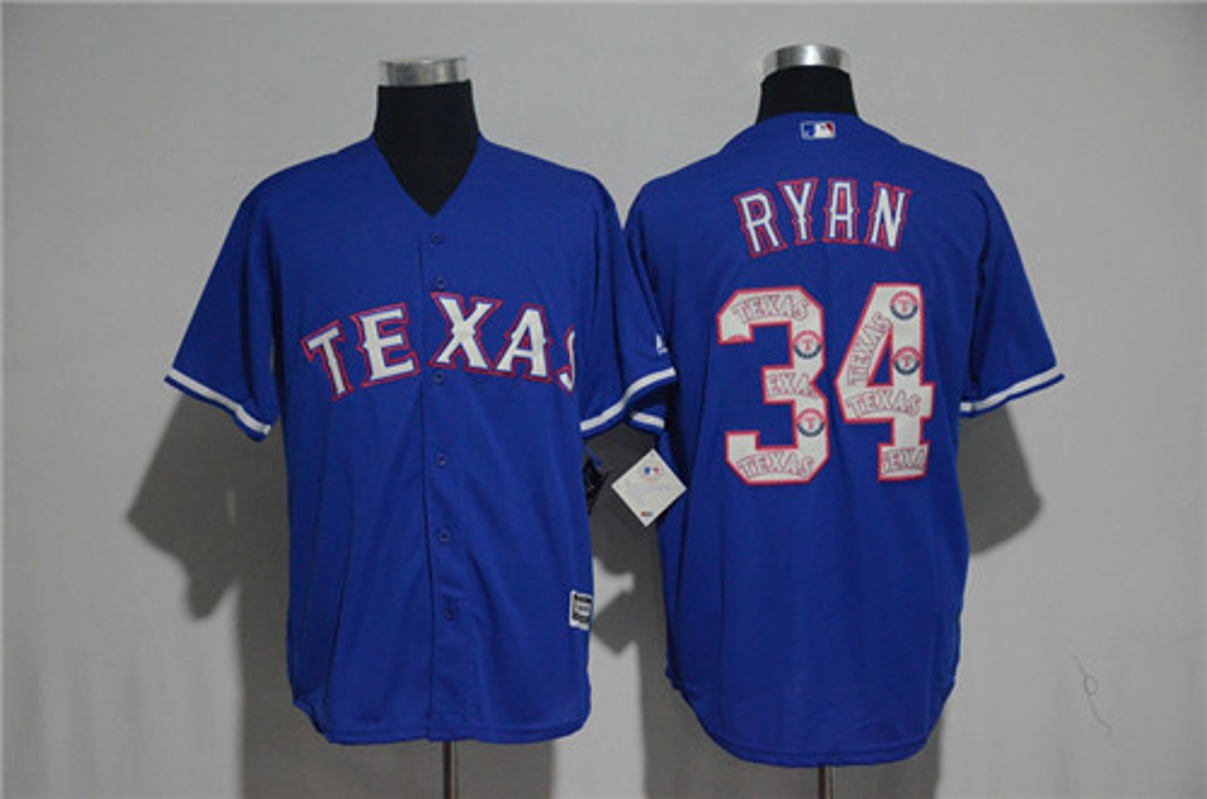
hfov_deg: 27.0
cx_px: 604
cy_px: 400
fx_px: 2509
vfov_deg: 18.1
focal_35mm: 75
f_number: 4.8
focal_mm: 50
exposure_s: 1/60
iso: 4000
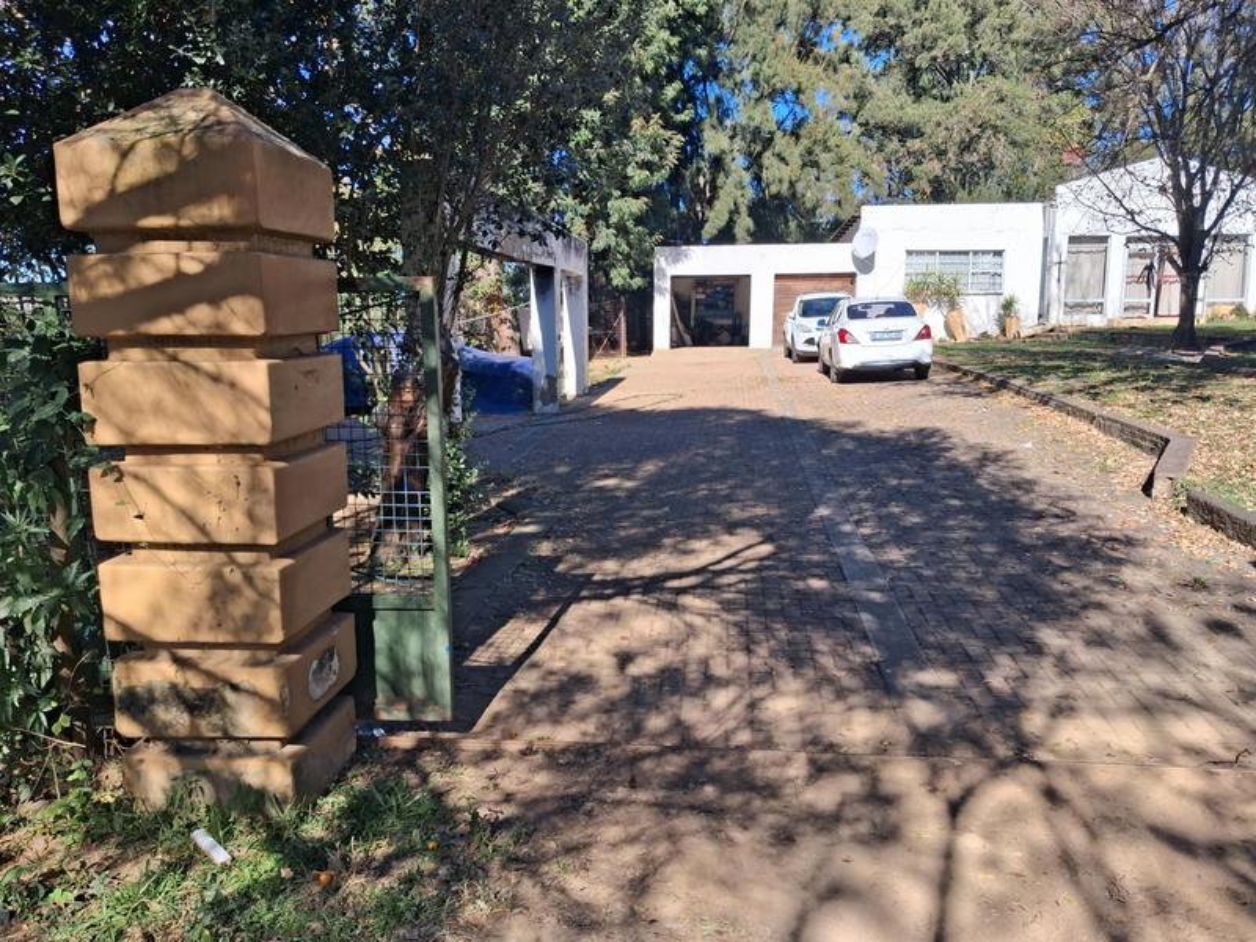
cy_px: 471
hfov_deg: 65.3
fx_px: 980
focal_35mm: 27
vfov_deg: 51.4
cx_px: 628
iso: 20
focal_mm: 4
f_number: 1.8
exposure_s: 1/399
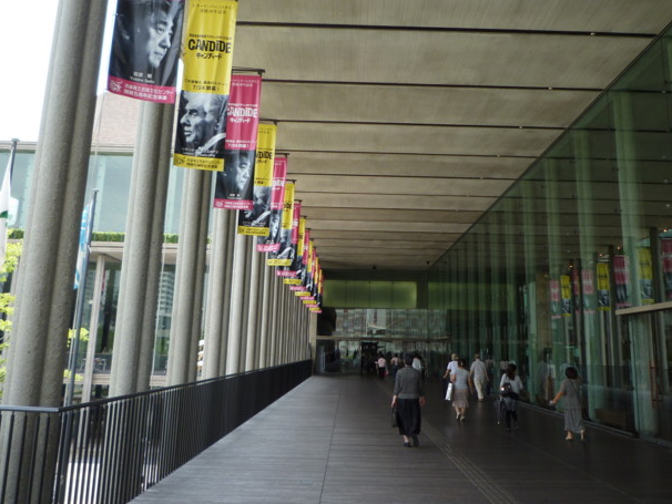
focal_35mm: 33
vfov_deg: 42.8
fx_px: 641
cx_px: 358
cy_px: 202
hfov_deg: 55.3
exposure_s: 1/200
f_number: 2.8
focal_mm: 4.4
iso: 80
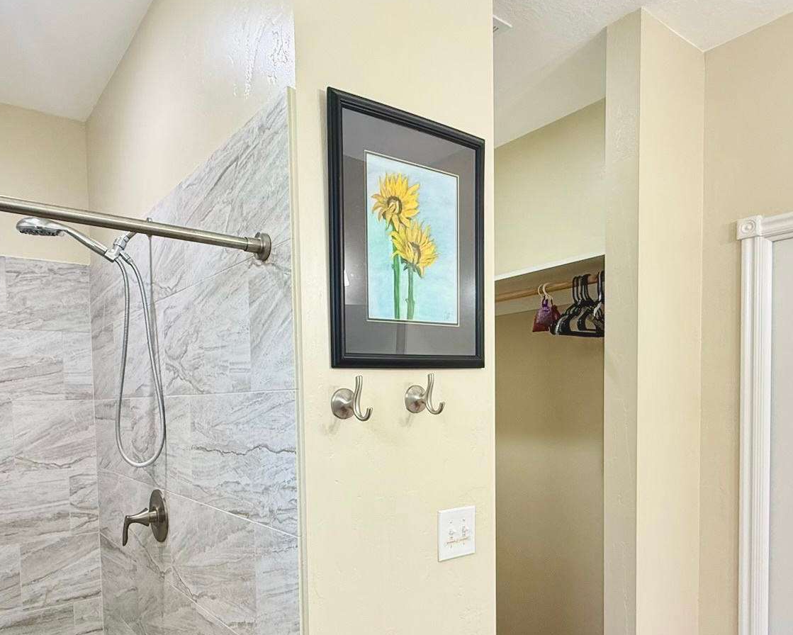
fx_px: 587
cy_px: 422
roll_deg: +0.6
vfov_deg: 55.6
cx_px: 363
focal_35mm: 25
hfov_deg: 68.0
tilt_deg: -2.2
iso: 250
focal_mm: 2.22
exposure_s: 1/60
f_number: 2.2
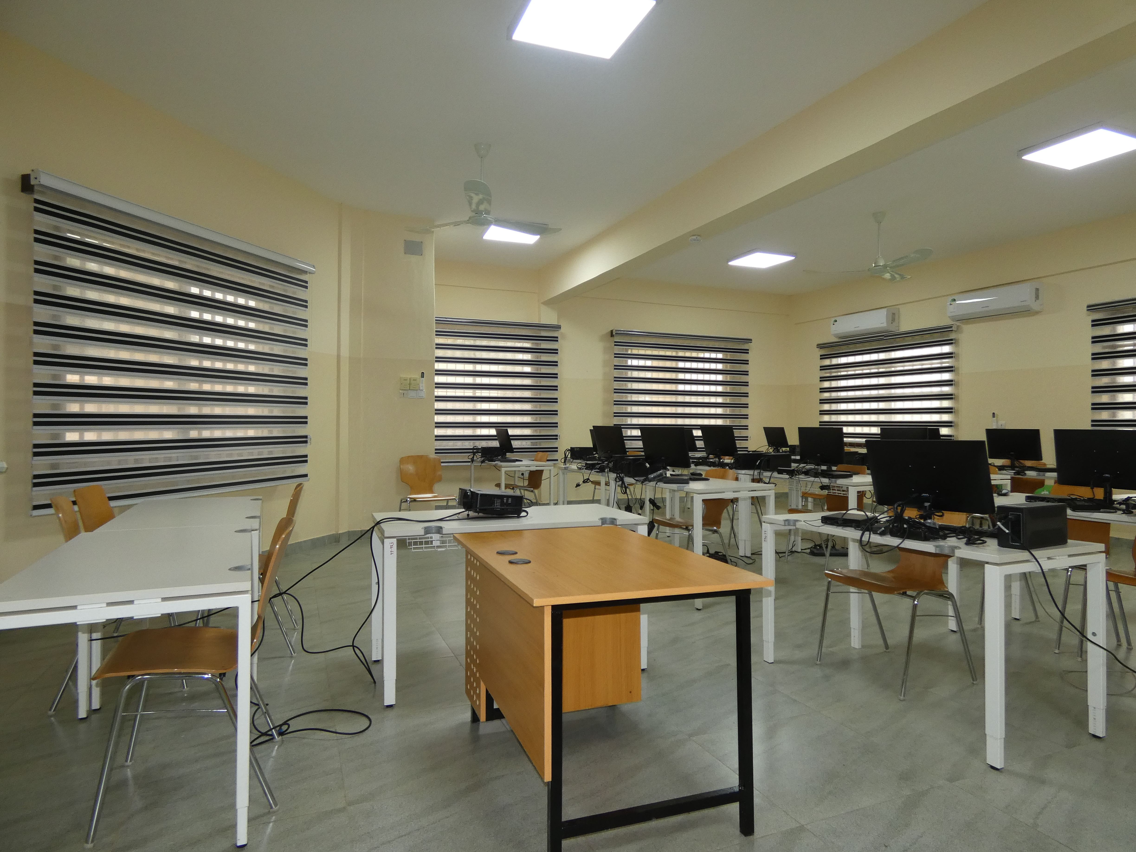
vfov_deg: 66.0
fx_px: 656
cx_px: 568
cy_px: 426
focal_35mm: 20
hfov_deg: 81.7
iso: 160
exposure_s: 1/60
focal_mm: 3.6
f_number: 2.8
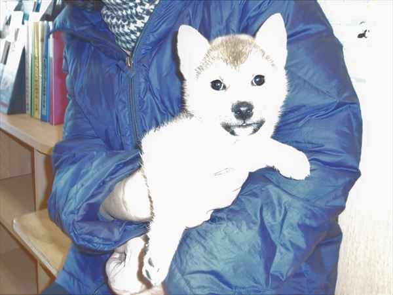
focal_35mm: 25
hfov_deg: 69.4
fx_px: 284
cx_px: 196
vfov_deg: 54.9
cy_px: 148
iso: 400
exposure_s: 1/25
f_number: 3.7
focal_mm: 4.5
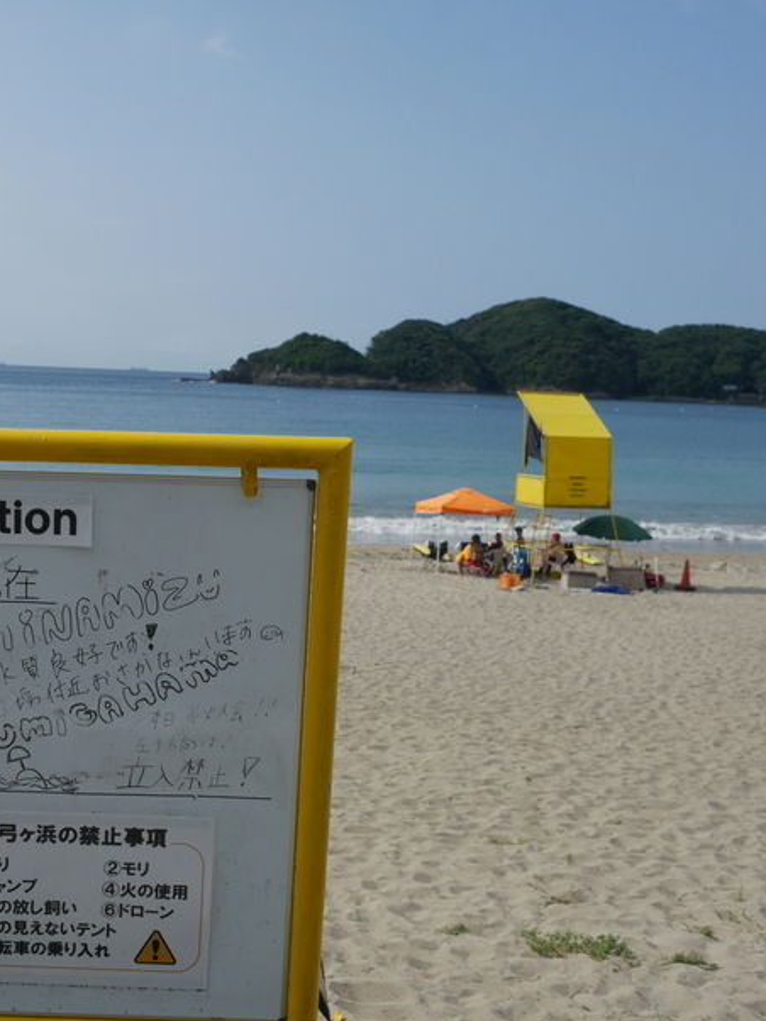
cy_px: 516
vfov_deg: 41.2
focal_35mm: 46
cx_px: 143
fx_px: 1358
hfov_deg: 30.7
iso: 200
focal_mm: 17
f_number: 5.6
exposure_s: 1/2000
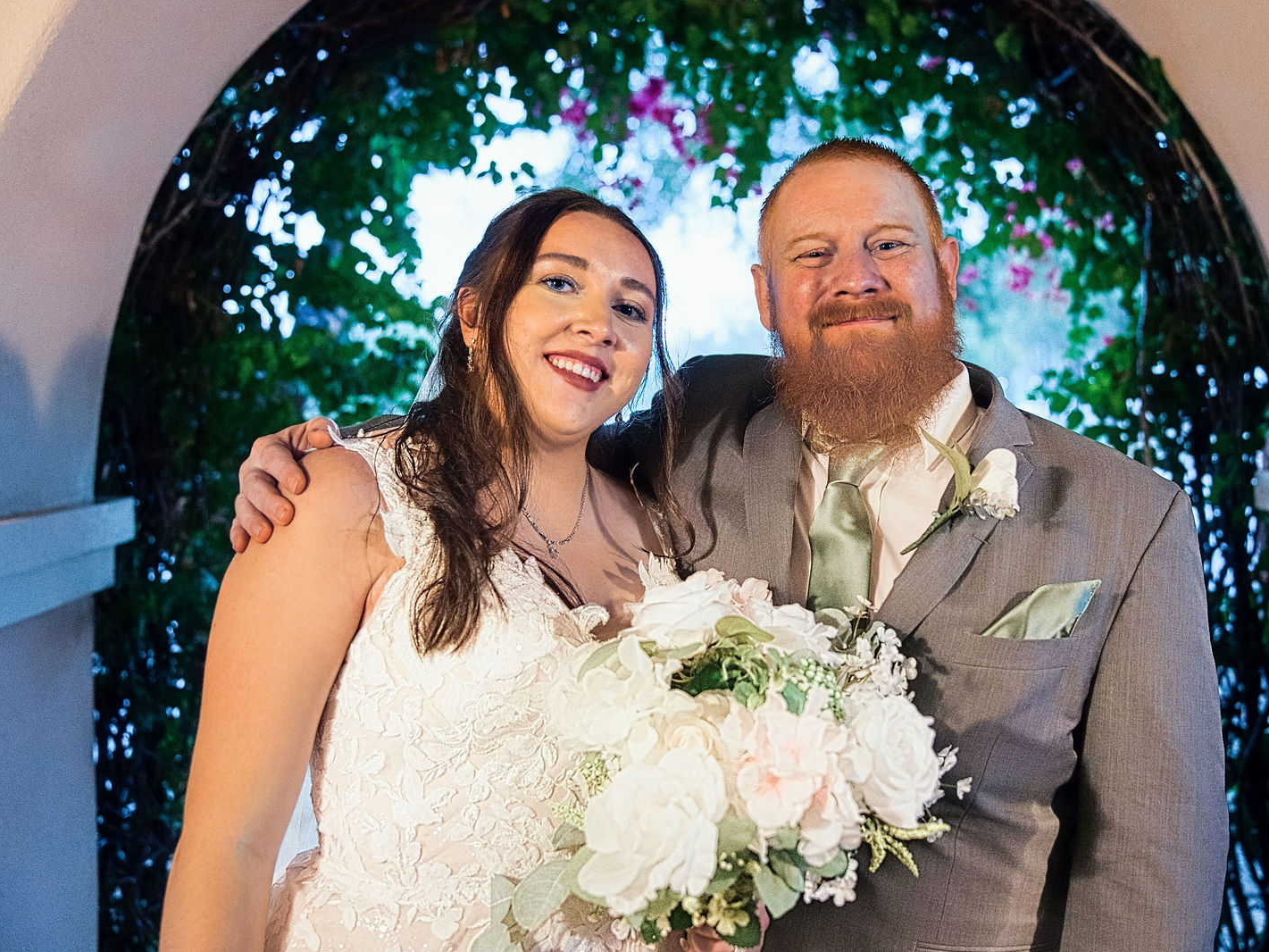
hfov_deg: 47.8
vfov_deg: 36.8
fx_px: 1430
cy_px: 476
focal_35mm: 39
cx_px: 688
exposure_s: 1/160
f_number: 2.8
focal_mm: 36
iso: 2500
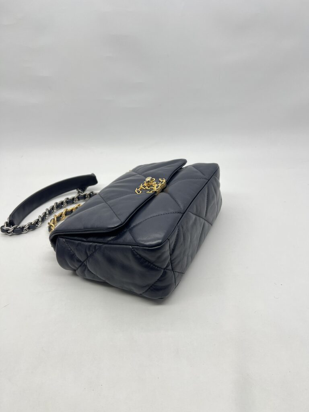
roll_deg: +0.4
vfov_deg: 67.3
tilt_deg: -31.1
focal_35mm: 26
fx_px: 309
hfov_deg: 53.1
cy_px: 206
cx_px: 154
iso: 32
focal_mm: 5.7
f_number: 1.5
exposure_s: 1/112
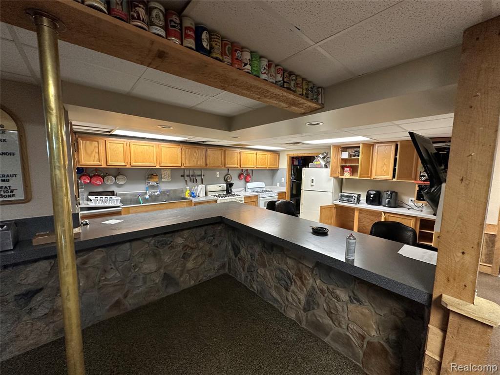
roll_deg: -0.8
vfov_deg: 85.7
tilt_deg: -5.6
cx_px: 250
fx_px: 202
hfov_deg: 102.1
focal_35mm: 14
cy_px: 188
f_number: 2.2
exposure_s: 1/60
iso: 200
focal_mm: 2.22
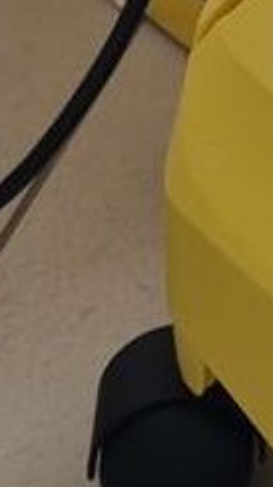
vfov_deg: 12.4
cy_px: -462
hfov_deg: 7.1
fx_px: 1997
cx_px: 783
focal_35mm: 155
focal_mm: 5.4
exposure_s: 1/100
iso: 100
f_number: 1.8
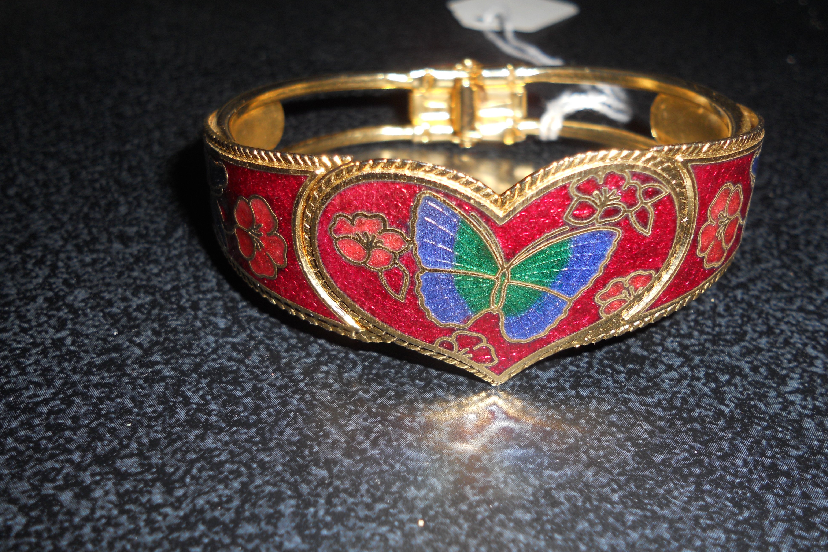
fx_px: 782
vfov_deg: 38.9
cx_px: 418
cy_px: 294
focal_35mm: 34
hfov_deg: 55.8
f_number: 8.8
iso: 80
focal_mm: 5.8
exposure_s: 1/25
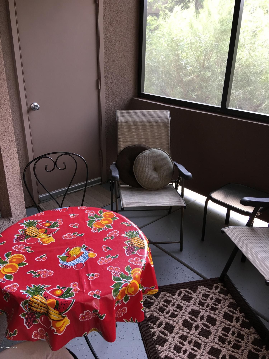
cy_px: 180
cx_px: 134
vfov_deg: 61.7
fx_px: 300
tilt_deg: -23.0
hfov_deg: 48.2
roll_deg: -1.8
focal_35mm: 29
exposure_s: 1/15
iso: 25
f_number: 2.2
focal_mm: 4.15
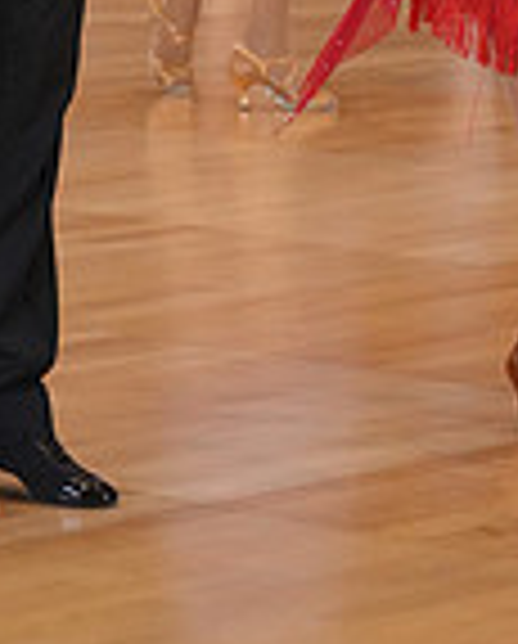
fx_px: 5368
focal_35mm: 281
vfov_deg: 6.8
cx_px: 313
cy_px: -338
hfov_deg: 5.5
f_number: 3.5
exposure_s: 1/500
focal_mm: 74
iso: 2500
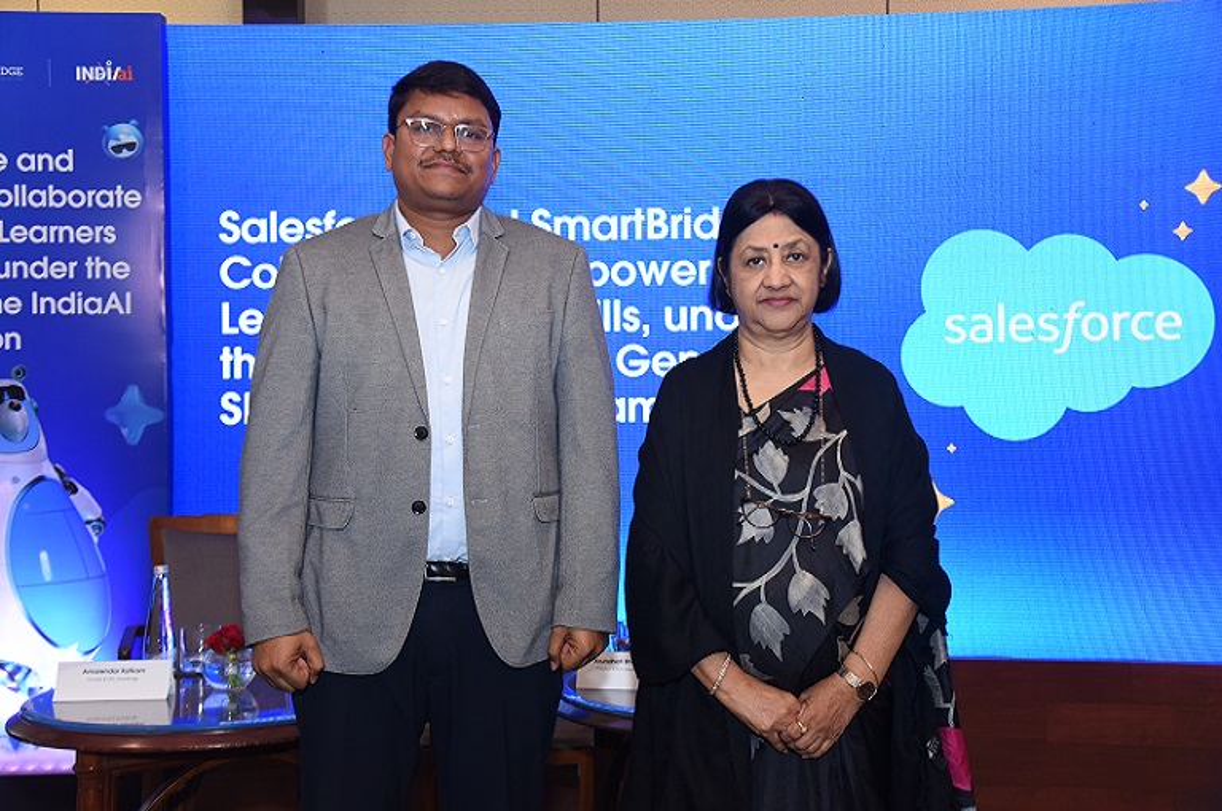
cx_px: 611
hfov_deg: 48.5
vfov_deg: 33.3
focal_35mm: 40
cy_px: 406
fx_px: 1356
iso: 2000
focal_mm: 40
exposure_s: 1/125
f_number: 5.6
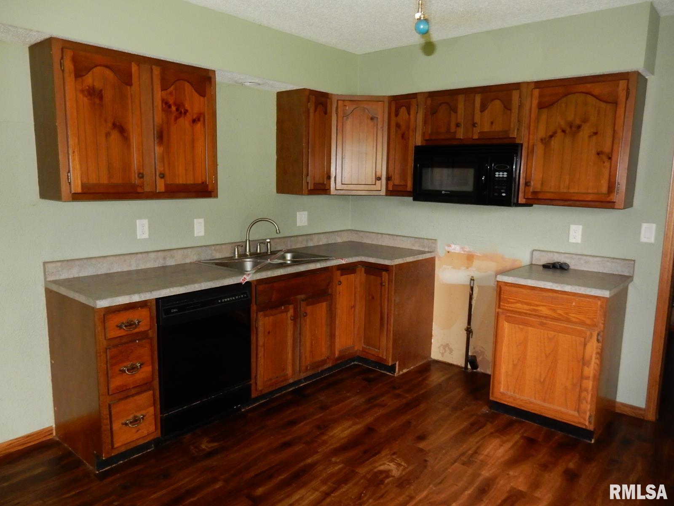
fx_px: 487
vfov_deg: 54.9
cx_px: 337
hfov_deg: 69.4
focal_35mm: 25
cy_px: 253
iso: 320
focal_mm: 4.5
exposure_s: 1/30
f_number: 3.7
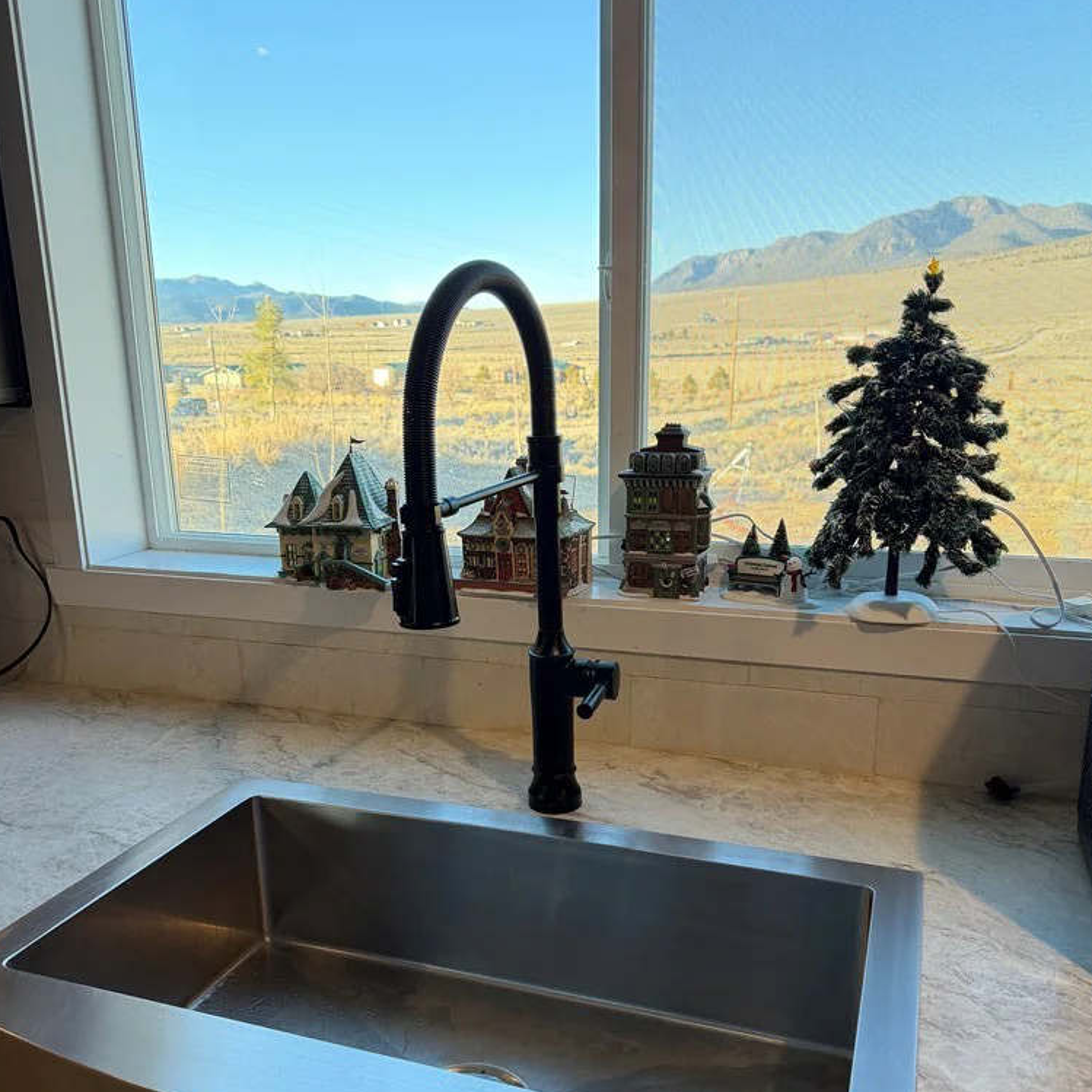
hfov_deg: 55.6
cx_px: 542
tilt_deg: -15.0
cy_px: 623
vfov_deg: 55.4
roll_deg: +0.4
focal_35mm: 29
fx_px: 1035
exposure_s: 1/120
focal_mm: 6.76
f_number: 1.78
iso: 250
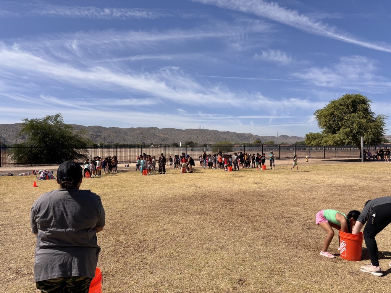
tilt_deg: +1.0
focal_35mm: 26
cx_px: 196
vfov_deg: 53.1
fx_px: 294
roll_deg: +2.9
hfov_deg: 67.3
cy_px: 146
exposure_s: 1/5076
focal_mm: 5.96
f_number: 1.6
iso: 50
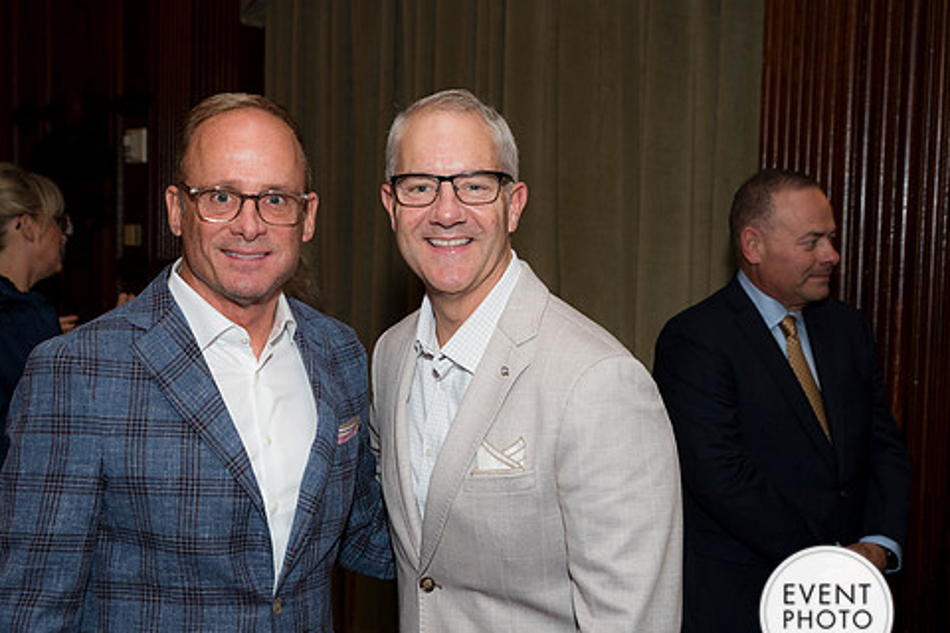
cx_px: 386
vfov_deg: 23.4
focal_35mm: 58
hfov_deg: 34.4
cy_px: 361
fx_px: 1530
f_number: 5.6
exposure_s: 1/125
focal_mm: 48
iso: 800
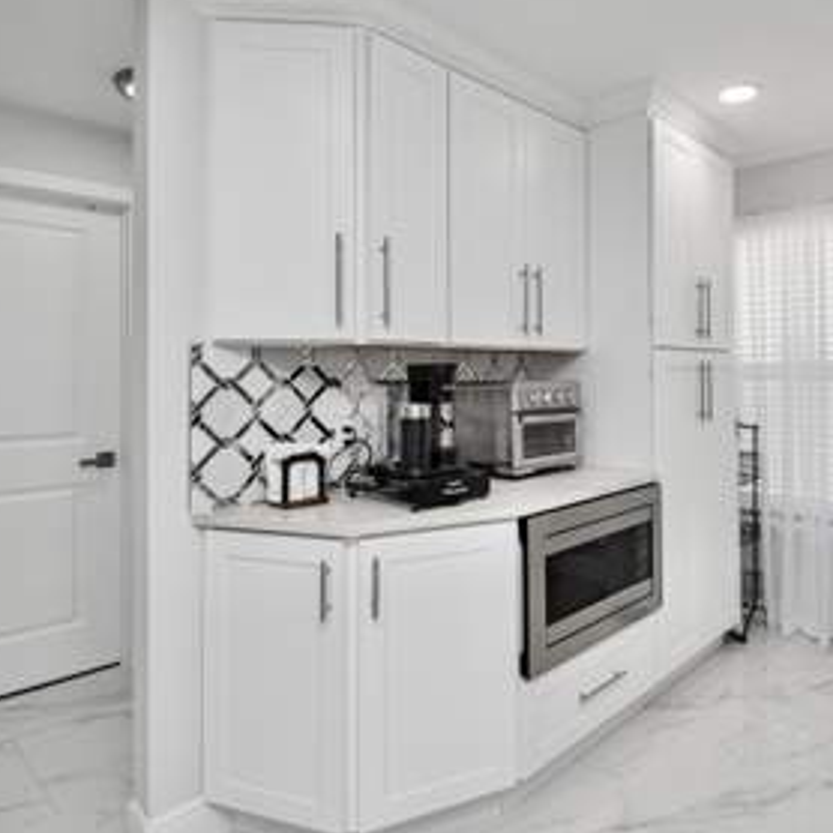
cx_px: 527
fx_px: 599
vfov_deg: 69.3
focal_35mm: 22
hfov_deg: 68.4
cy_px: 360
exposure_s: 1/125
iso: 400
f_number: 5.6
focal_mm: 10
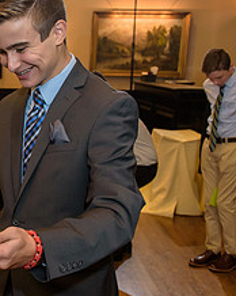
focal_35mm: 60
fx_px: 525
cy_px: 165
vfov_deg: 31.4
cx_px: -42
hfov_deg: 23.3
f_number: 3.2
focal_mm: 24
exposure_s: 1/125
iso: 1250
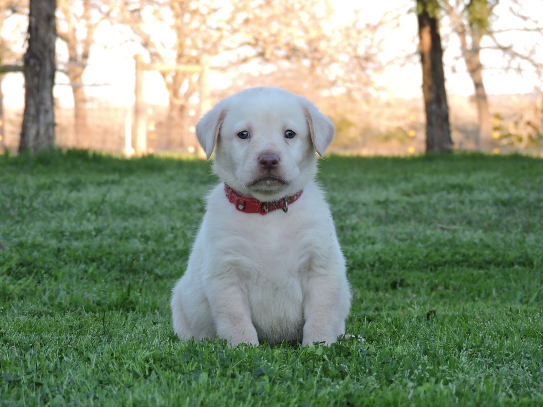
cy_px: 204
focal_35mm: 155
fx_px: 2431
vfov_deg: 9.6
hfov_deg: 12.7
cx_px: 272
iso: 400
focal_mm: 27.6
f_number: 4.4
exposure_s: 1/250
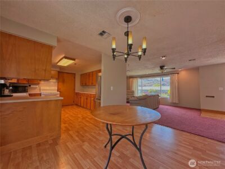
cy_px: 84
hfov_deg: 102.1
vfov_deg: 85.7
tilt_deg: +2.5
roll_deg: -0.6
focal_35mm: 14
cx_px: 112
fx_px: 91
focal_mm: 2.2
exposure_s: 1/120
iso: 50
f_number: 2.2
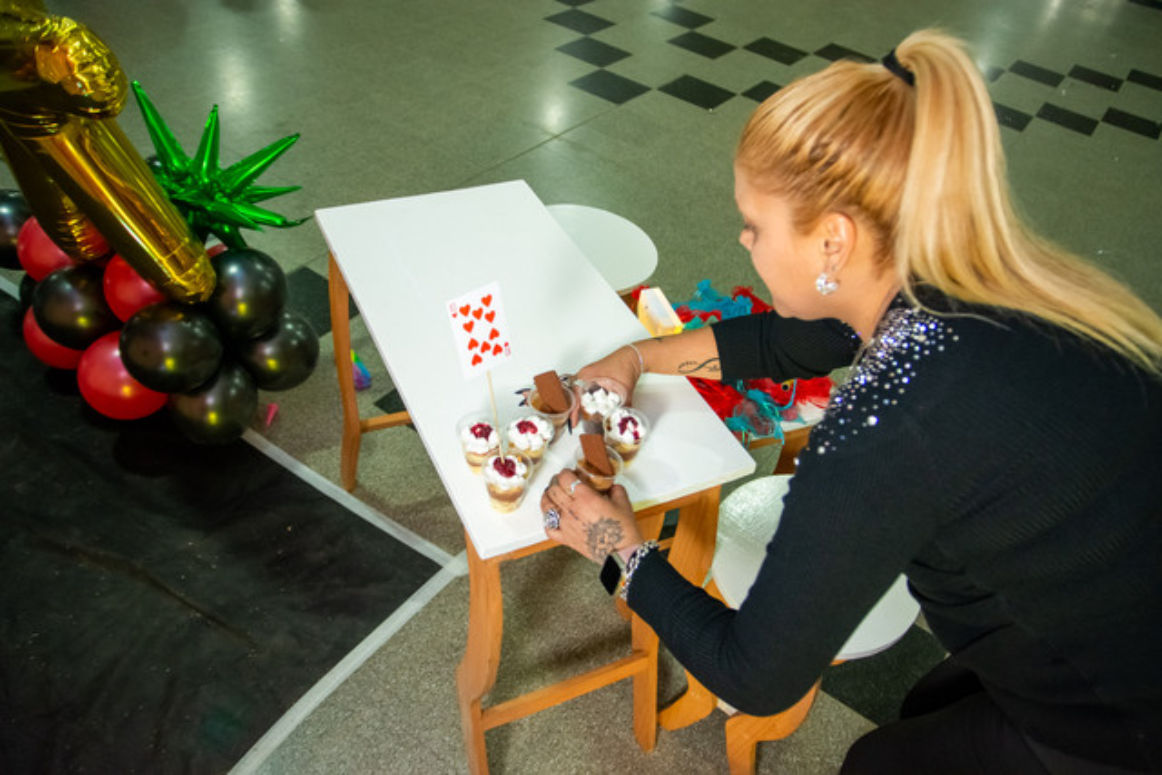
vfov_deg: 50.4
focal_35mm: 26
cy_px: 388
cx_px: 581
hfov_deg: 70.4
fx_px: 823
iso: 2000
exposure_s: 1/80
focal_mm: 17
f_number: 2.8
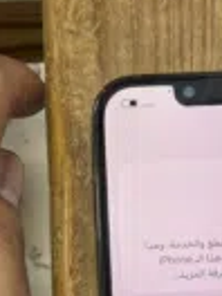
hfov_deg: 19.1
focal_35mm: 73
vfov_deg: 24.5
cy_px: 343
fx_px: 624
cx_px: 262
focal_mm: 2.22
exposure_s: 1/100
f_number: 2.2
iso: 100
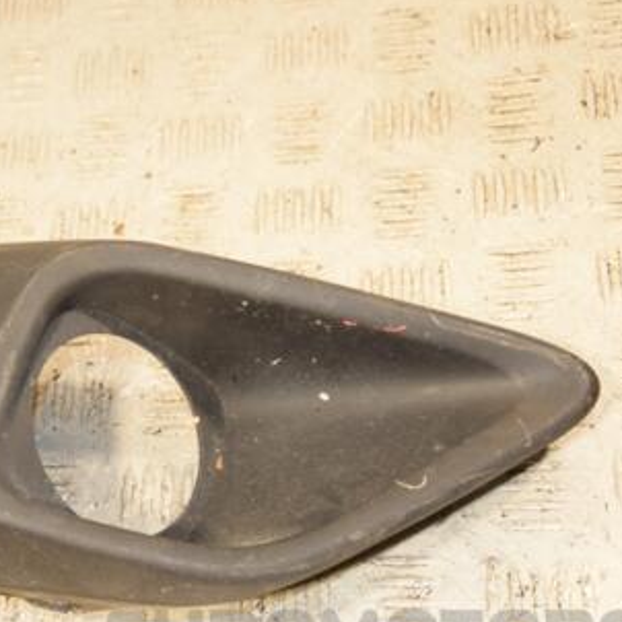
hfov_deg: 22.2
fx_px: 1545
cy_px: 367
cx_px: 68
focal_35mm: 76
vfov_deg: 22.7
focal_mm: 30
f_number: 5.6
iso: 800
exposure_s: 1/200
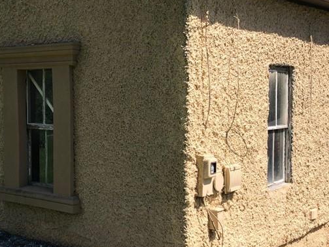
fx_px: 542
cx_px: 99
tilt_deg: -4.5
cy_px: 141
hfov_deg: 33.4
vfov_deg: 25.6
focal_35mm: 57
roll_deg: +0.3
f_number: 1.8
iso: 20
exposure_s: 1/1412
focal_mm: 3.99
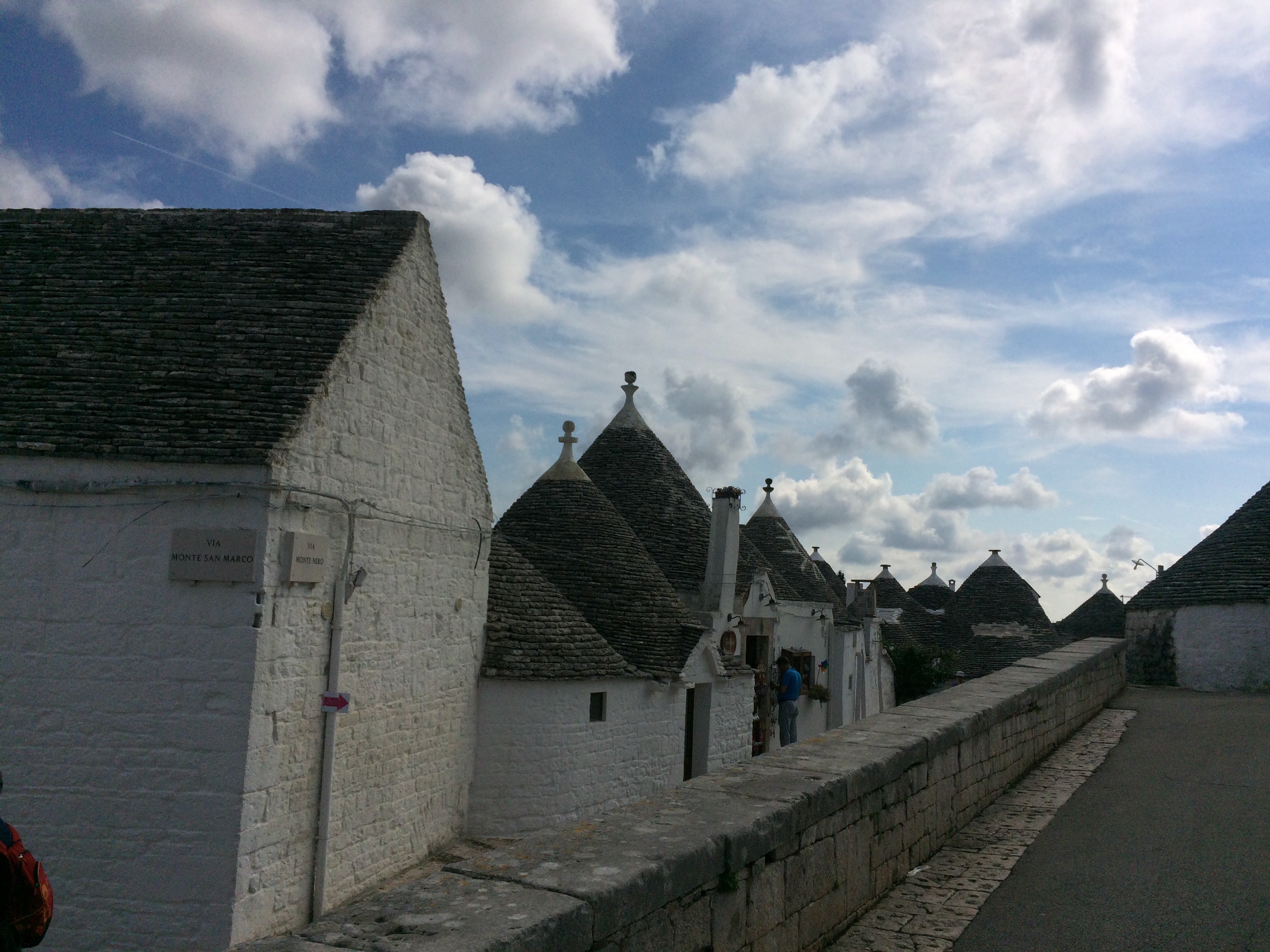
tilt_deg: +6.6
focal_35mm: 29
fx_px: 1064
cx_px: 635
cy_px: 476
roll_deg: -1.9
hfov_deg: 61.7
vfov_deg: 48.2
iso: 40
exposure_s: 1/13699
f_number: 2.2
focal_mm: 4.15
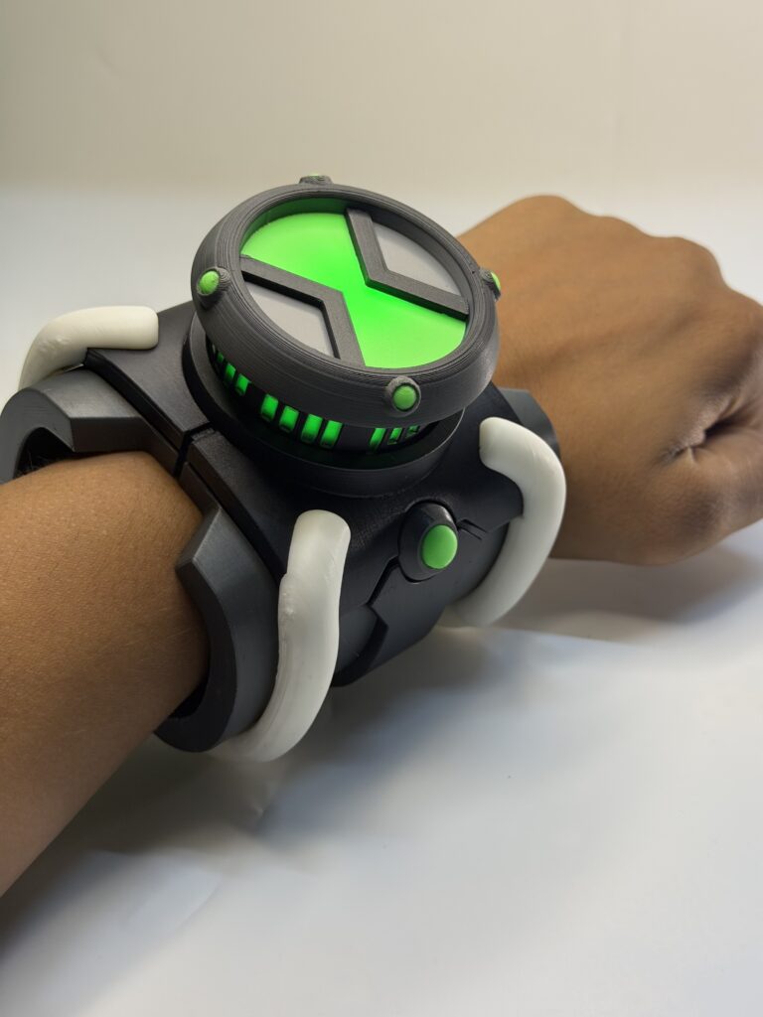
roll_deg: +2.0
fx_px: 1411
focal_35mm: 48
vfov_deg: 39.7
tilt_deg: -28.7
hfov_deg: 30.3
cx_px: 382
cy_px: 508
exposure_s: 1/50
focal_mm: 6.76
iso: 80
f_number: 1.78
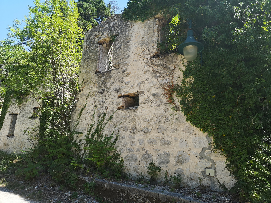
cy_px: 102
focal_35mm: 27
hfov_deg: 65.3
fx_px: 211
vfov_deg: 51.3
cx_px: 136
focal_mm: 3.95
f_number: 1.8
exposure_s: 1/774
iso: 50
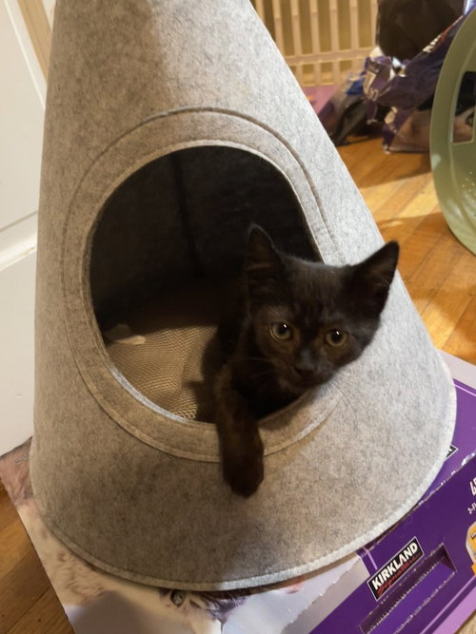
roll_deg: +12.5
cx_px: 238
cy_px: 317
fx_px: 459
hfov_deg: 54.9
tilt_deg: -24.3
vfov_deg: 69.4
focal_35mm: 25
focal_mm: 5.1
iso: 400
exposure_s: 1/40
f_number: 1.6
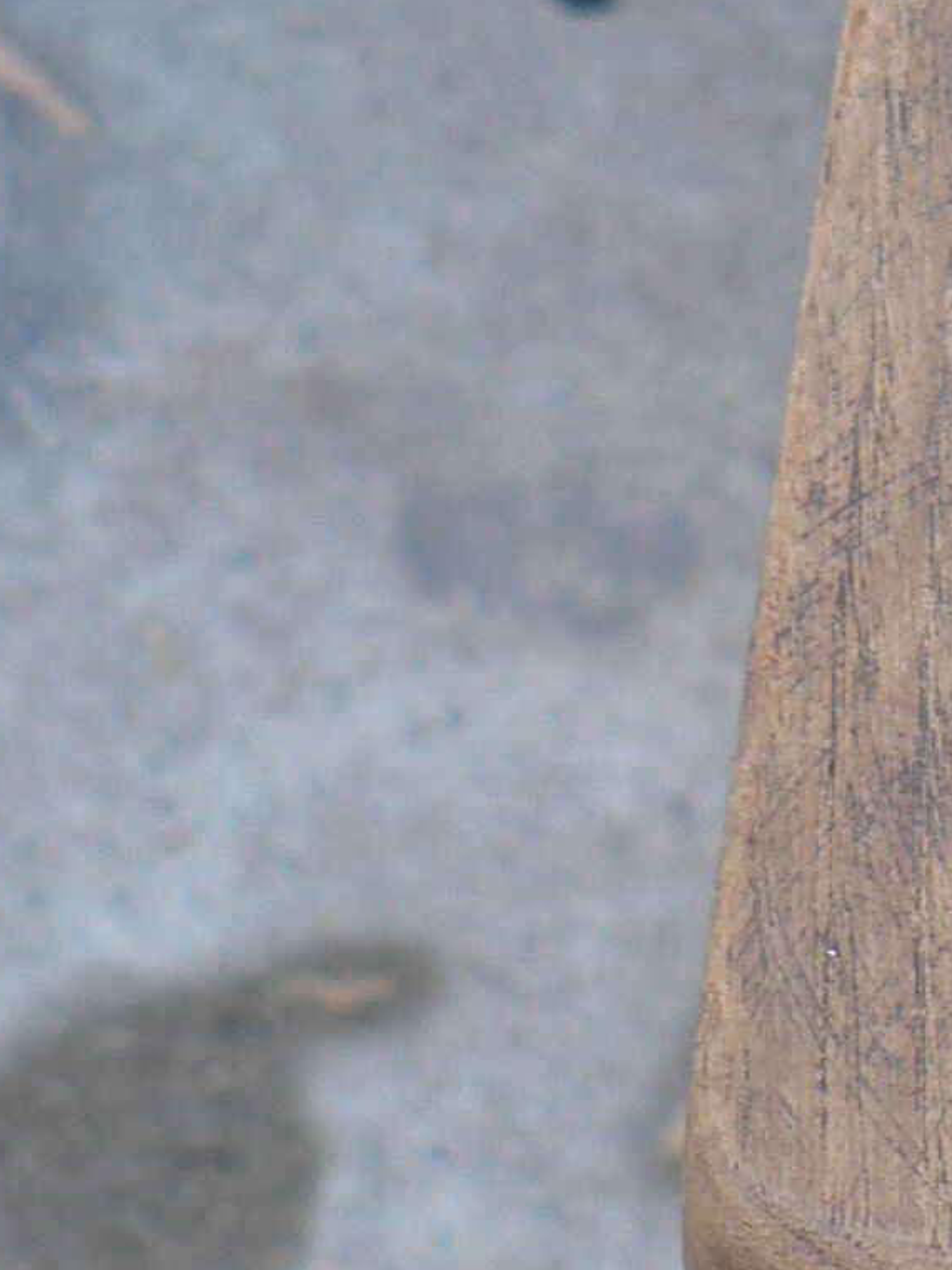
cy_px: 713
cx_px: 1579
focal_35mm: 121
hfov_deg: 11.5
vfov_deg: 16.3
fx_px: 4439
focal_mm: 6
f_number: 2.8
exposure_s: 1/40
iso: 80
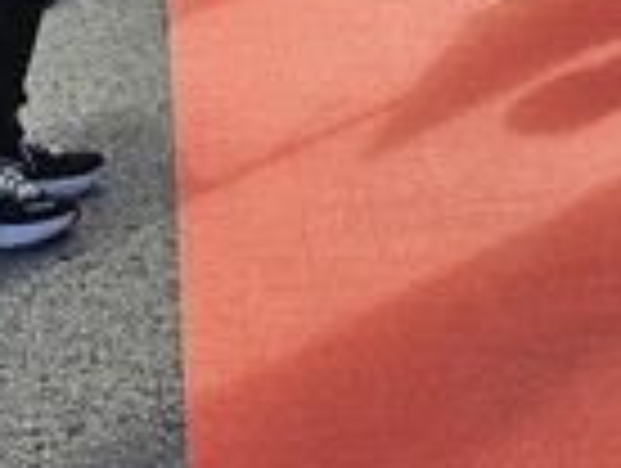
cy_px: -814
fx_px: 2498
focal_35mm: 139
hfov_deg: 14.0
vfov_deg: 9.1
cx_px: 594
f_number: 1.7
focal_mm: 6.3
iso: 10
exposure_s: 1/430
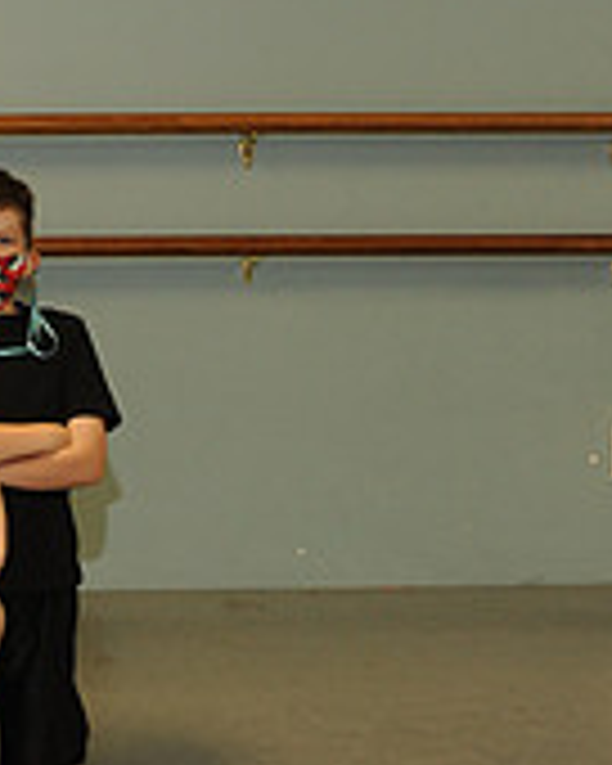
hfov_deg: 9.7
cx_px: -670
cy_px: 158
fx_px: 3328
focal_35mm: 147
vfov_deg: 13.1
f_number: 6.3
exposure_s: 1/60
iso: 1000
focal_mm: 46
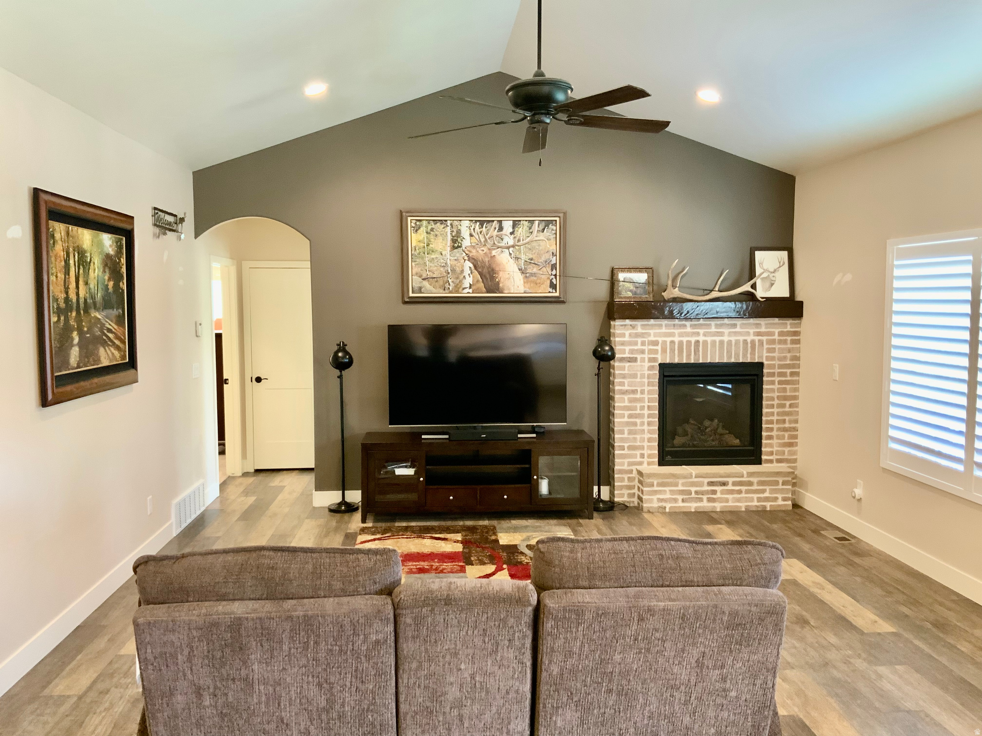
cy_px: 368
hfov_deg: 61.7
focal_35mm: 29
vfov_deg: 48.2
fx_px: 823
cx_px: 491
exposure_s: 1/40
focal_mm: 3
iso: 200
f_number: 1.8
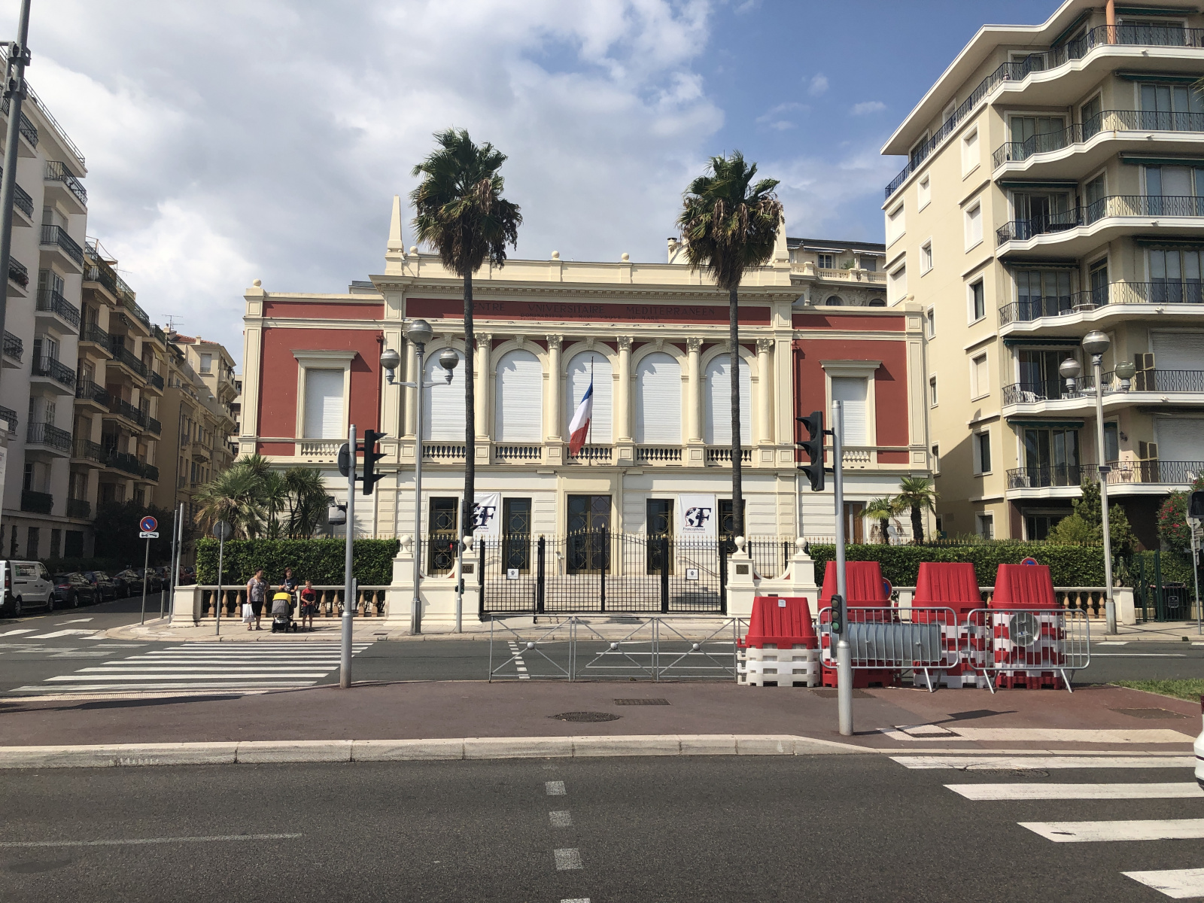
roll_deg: -1.2
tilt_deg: +7.0
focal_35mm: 28
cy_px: 452
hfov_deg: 63.4
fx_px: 974
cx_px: 602
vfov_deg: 49.7
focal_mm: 3.99
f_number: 1.8
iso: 20
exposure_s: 1/3690
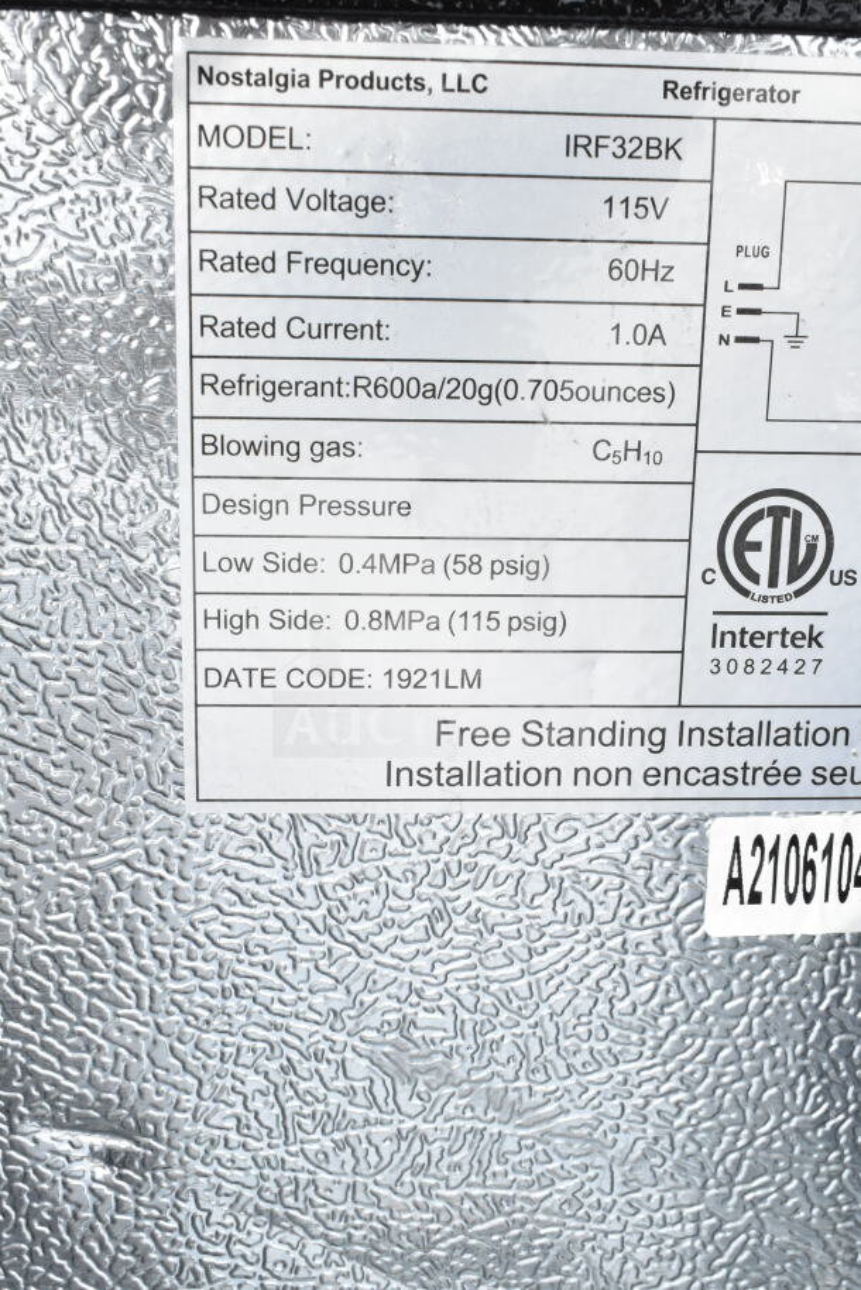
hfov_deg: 29.9
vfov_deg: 43.6
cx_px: 430
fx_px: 1613
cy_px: 645
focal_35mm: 45
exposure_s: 1/800
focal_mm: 30
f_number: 14
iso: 1600
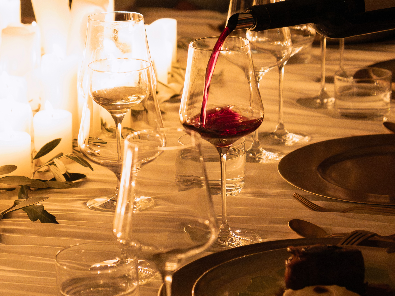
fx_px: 1540
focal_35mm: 135
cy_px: 161
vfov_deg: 11.0
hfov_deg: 14.6
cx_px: 179
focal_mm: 55
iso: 12800
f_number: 4.5
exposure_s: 1/125
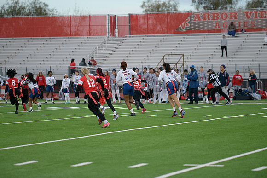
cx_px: 134
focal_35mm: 145
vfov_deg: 9.5
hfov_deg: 14.2
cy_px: 89
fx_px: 1076
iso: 3200
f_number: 2.8
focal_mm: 145
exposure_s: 1/3200
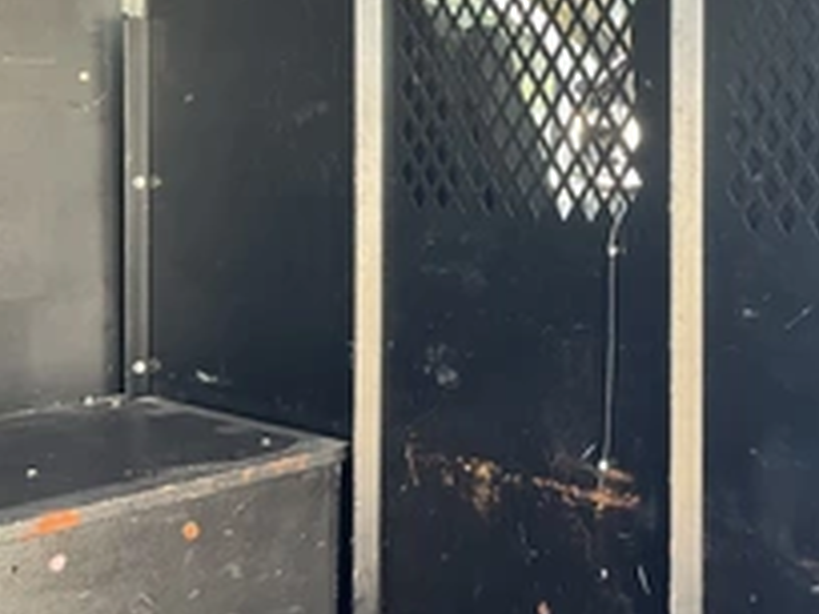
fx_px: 1349
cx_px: 666
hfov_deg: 32.8
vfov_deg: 25.3
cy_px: 140
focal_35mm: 57
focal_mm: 3
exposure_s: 1/118
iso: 64
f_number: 1.8
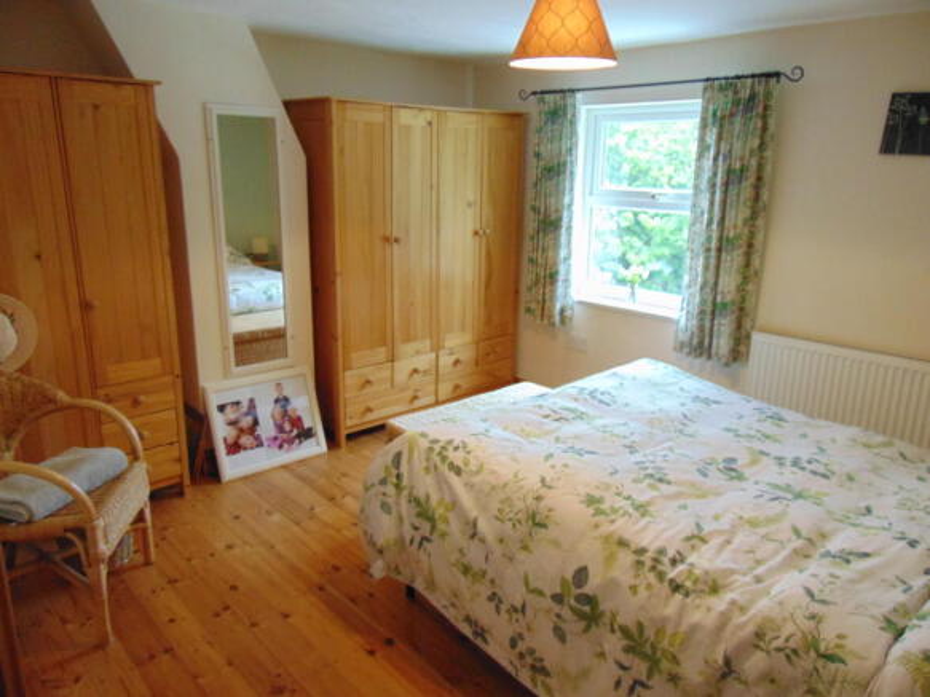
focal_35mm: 25
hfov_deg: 69.4
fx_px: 672
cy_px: 348
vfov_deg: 54.9
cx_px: 465
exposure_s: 1/30
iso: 400
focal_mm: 4.5
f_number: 3
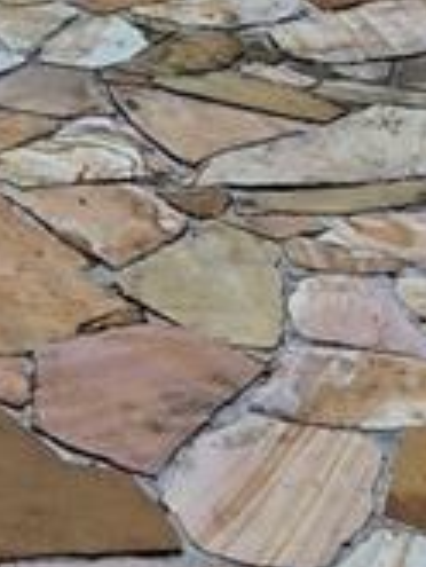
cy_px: -584
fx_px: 2737
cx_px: -137
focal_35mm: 167
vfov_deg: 10.8
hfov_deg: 8.8
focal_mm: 5.4
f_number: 1.8
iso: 80
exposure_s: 1/4554
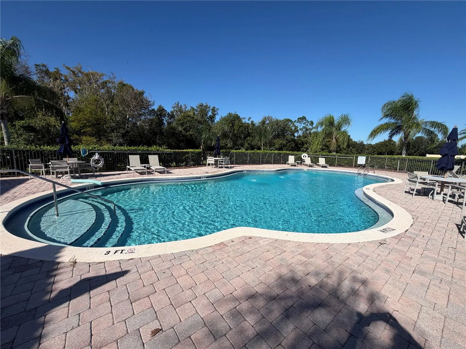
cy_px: 174
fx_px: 188
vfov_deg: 85.7
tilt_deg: -8.5
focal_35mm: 14
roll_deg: -1.7
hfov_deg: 102.1
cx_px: 233
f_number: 2.2
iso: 20
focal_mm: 2.22
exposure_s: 1/1105
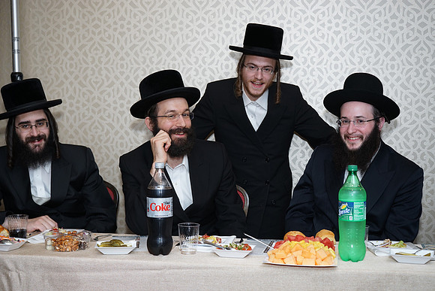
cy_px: 146
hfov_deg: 38.2
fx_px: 628
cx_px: 218
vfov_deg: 26.0
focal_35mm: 52
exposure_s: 1/125
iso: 640
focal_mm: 52
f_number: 6.3
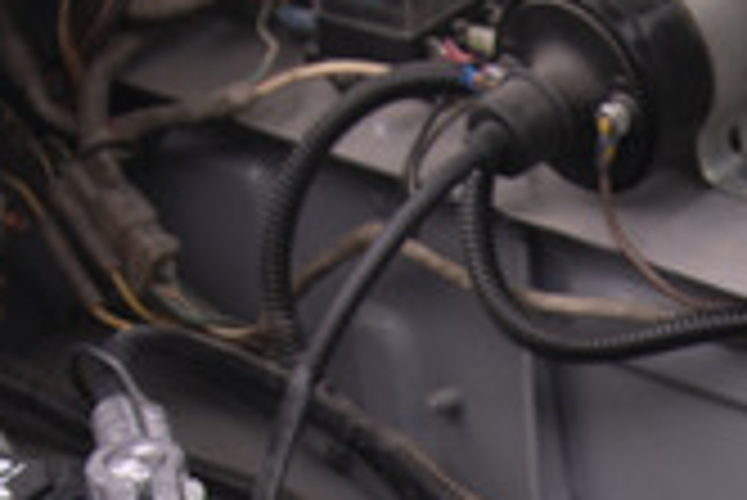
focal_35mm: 187
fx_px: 3884
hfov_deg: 10.6
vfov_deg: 7.0
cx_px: 1102
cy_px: 1187
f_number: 7.1
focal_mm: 31
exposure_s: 1/200
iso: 500
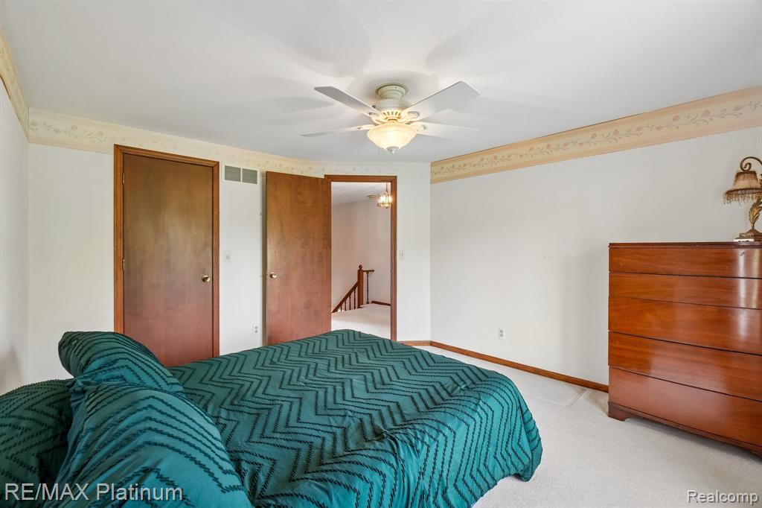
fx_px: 317
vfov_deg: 77.3
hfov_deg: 100.4
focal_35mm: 15
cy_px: 254
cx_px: 381
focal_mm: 10
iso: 400
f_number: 8
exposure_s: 1/15
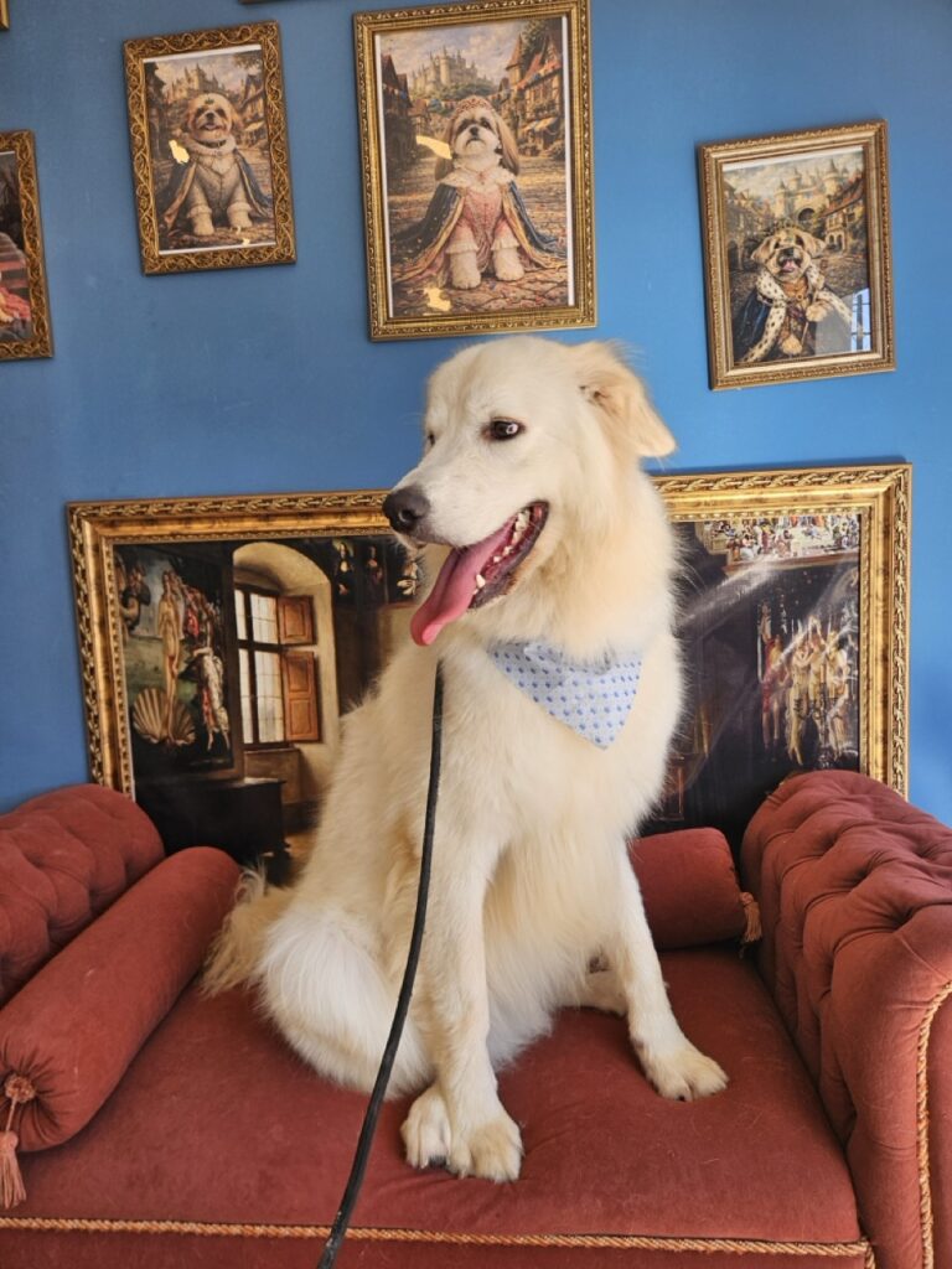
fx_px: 843
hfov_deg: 58.9
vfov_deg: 73.9
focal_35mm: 23
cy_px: 634
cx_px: 476
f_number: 1.8
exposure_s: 1/244
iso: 40
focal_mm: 5.4
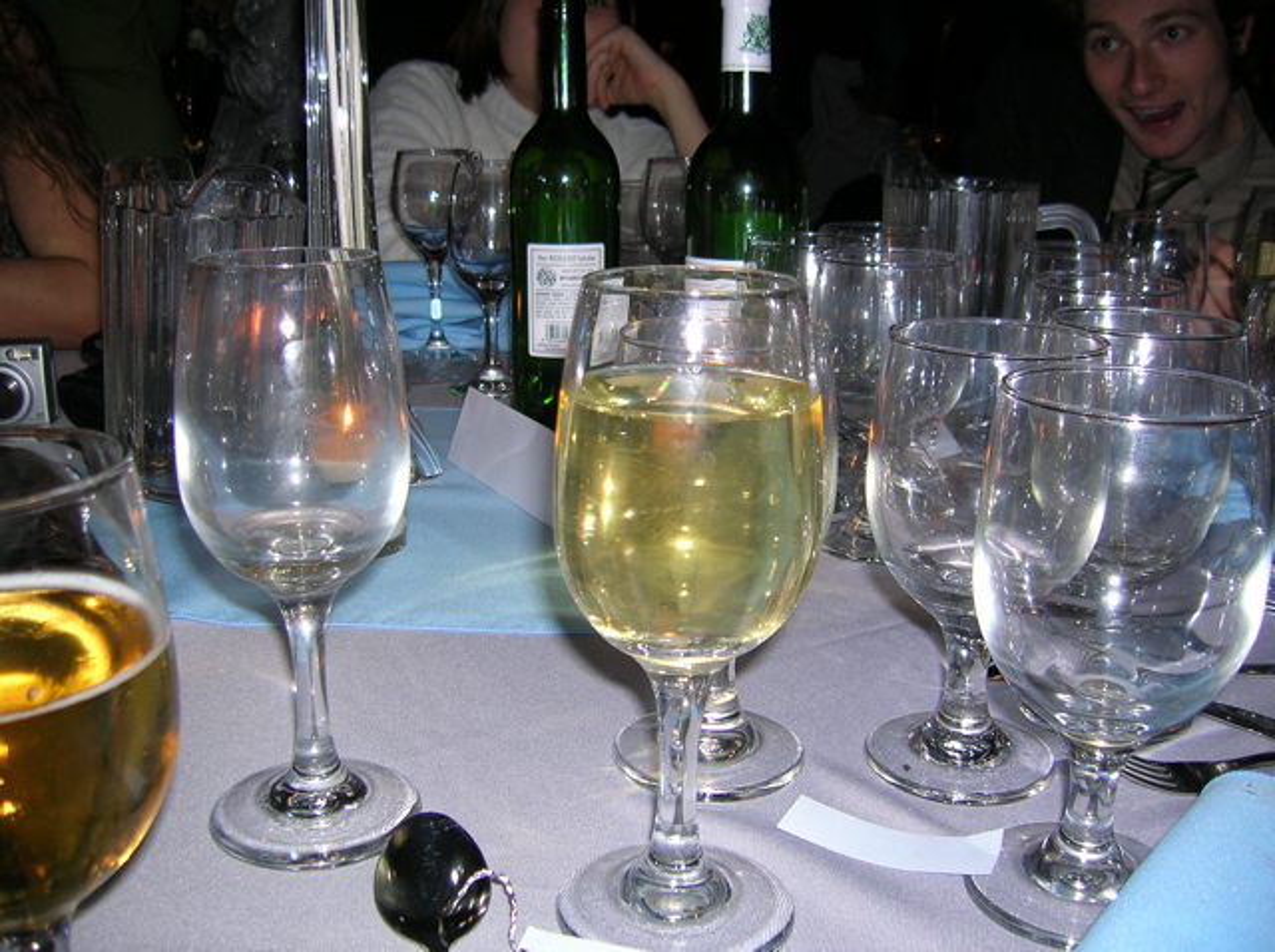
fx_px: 1250
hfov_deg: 54.0
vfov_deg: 41.7
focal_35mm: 34
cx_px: 638
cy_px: 476
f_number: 2.9
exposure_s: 1/60.1
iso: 50
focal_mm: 5.7
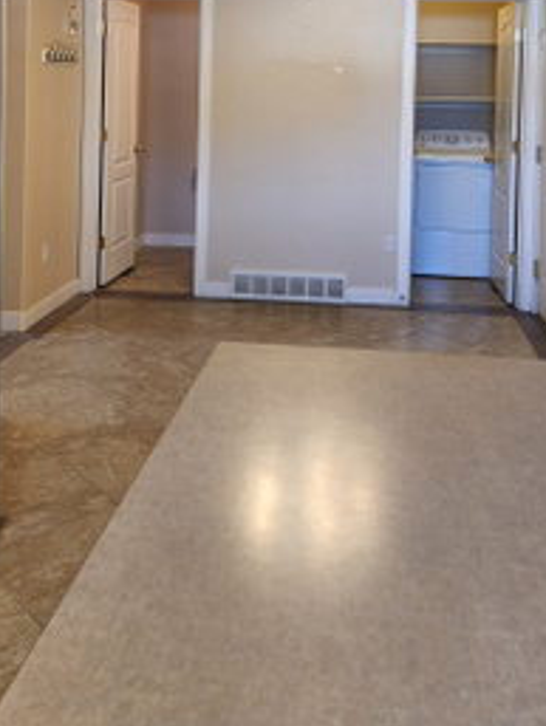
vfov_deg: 41.0
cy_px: 96
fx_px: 904
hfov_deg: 33.6
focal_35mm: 43
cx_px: 300
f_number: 1.8
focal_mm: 6.4
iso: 200
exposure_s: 1/120
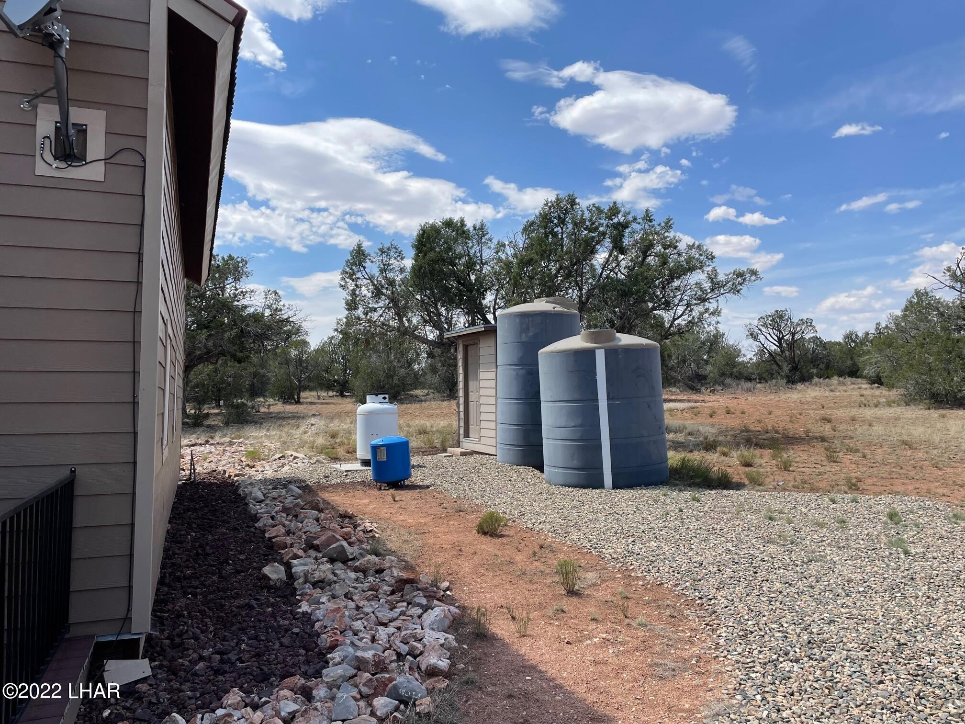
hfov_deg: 67.3
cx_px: 482
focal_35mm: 26
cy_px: 362
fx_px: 725
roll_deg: +0.5
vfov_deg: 53.1
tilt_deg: +5.0
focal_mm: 4.2
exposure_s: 1/3731
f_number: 1.6
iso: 32
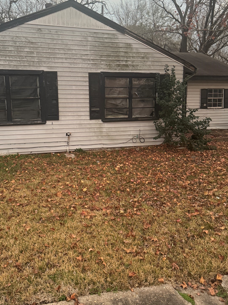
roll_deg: +1.0
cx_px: 91
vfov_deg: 53.8
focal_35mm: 34
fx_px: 299
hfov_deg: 41.6
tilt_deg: -6.7
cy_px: 133
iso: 400
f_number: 1.78
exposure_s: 1/60
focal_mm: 6.76
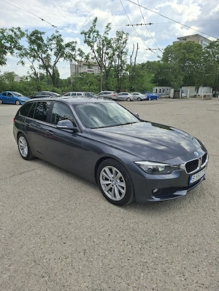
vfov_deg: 73.9
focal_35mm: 23
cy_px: 146
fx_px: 194
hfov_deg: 58.9
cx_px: 110
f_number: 1.8
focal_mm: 5.54
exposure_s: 1/2000
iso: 50
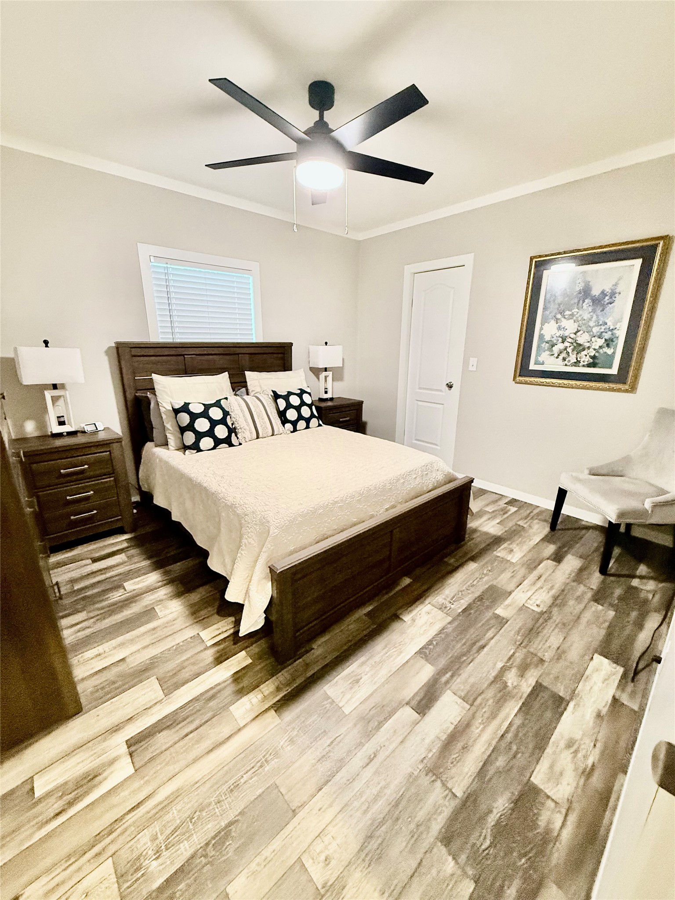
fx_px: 364
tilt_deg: -15.7
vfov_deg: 102.1
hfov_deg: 85.7
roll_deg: -0.5
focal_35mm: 14
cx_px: 338
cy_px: 450
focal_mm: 2.22
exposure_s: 1/60
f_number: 2.2
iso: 500
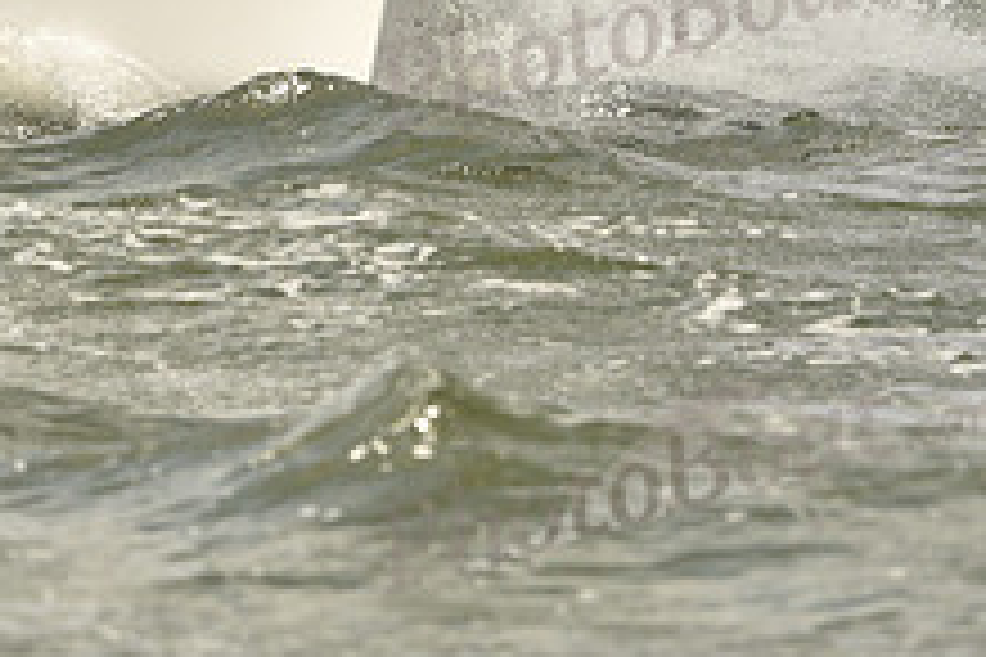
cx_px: 149
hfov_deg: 2.6
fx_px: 21718
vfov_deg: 1.7
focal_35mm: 793
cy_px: -155
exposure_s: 1/1250
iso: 320
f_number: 7.1
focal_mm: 300
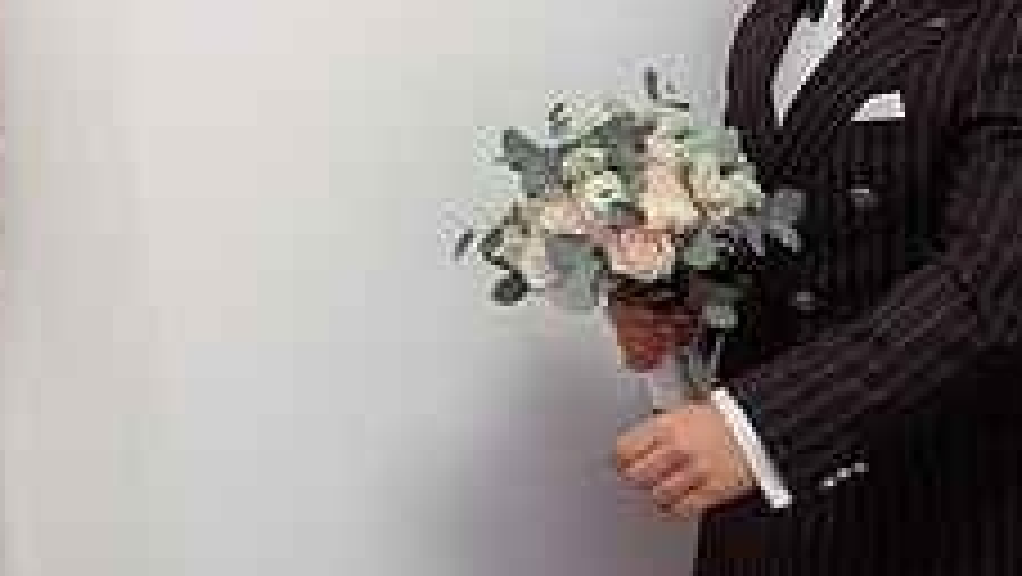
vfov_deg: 15.5
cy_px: -63
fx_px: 2061
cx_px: -78
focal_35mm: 76
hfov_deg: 25.9
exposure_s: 1/320
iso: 1250
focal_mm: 21
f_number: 2.8
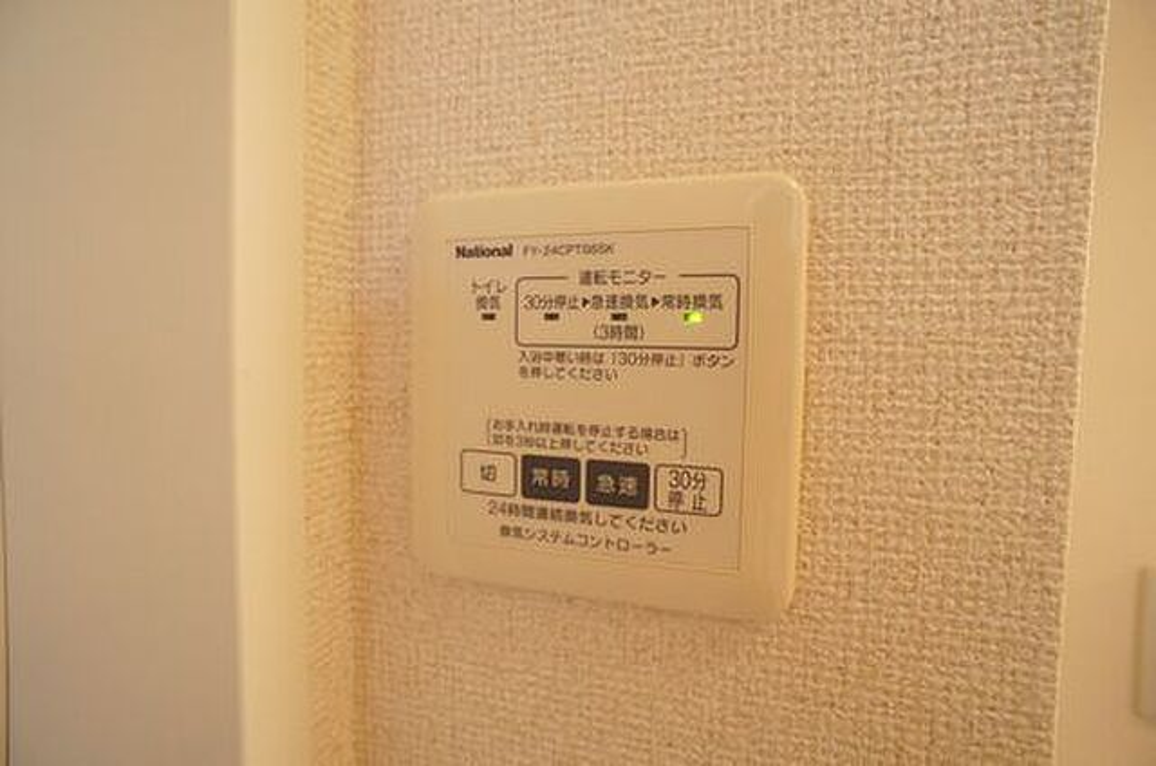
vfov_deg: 52.9
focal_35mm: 24
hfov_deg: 73.8
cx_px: 578
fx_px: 769
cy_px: 383
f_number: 4
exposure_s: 1/60
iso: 800
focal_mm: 16
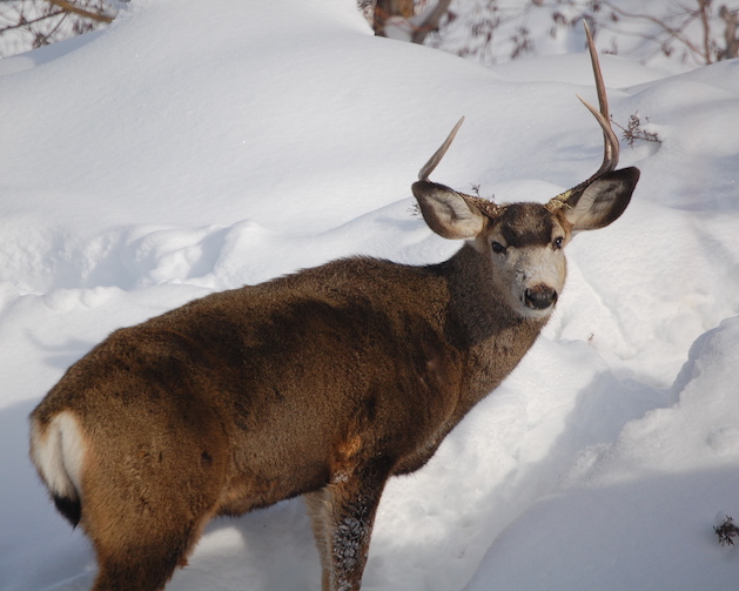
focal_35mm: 340
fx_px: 7435
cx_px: 305
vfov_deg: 4.6
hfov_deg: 5.7
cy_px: 296
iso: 360
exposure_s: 1/2000
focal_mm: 200
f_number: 5.6
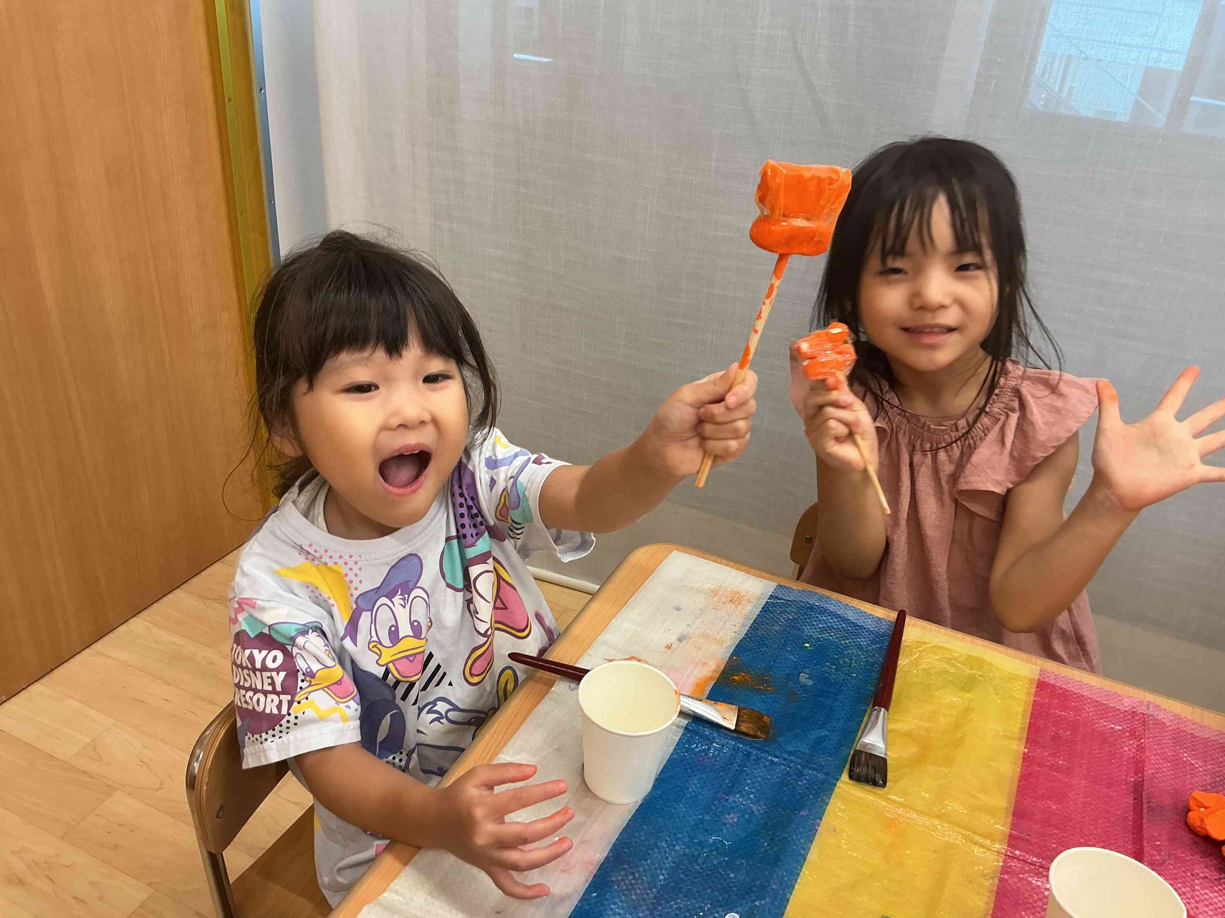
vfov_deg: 48.2
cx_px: 612
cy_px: 459
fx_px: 1026
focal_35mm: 29
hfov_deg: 61.7
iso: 50
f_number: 1.8
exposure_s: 1/60
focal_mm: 3
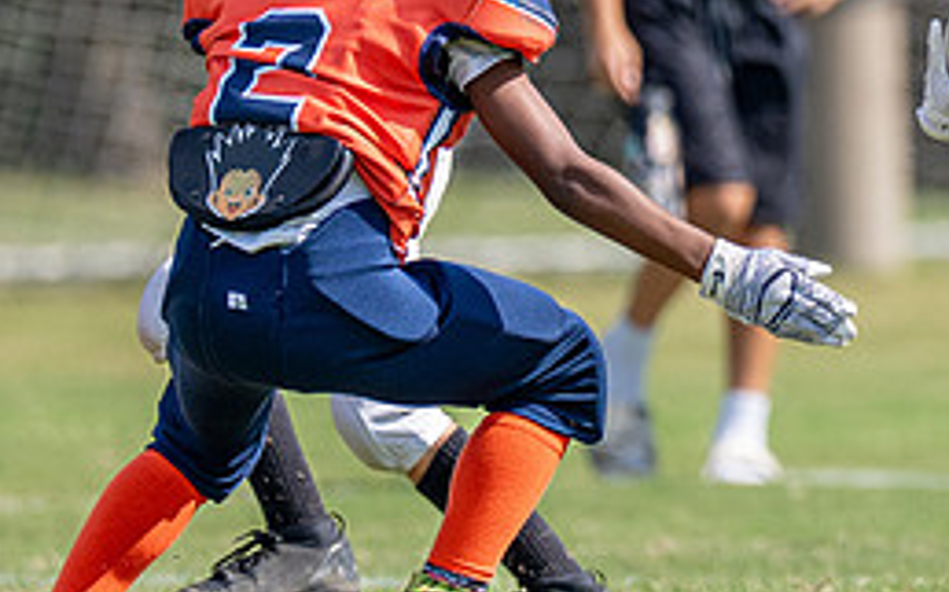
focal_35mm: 1036
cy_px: 92
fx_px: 26783
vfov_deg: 1.3
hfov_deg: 2.0
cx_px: 1259
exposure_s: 1/2500
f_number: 2.8
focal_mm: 200
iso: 160
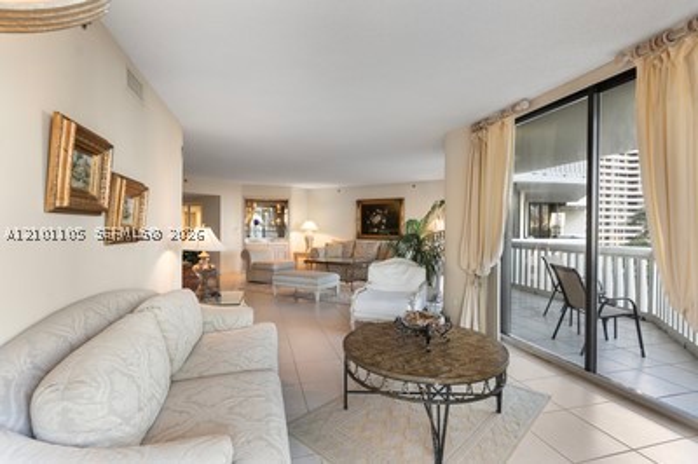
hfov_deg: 93.3
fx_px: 329
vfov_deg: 70.3
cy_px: 232
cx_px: 349
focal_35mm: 17
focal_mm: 17
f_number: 8
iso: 200
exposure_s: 1/6
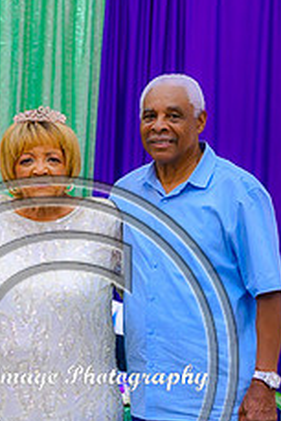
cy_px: 375
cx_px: 51
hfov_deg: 6.7
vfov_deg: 9.9
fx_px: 2408
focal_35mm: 206
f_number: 2.8
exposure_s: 1/100
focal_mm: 70
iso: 450
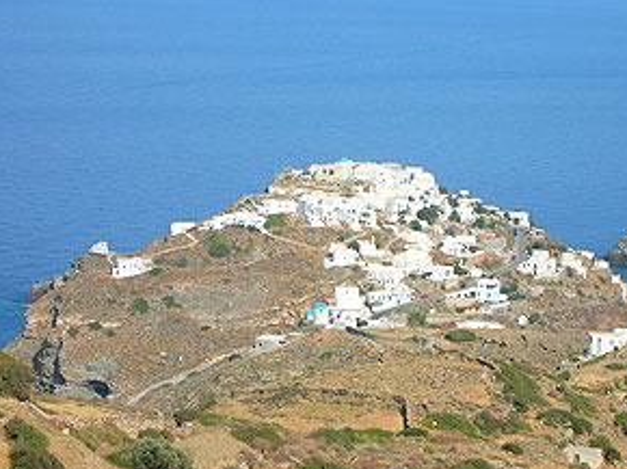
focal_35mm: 163
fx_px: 2950
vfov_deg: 9.1
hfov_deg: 12.1
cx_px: 378
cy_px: 174
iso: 50
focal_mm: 17.4
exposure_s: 1/330
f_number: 4.9
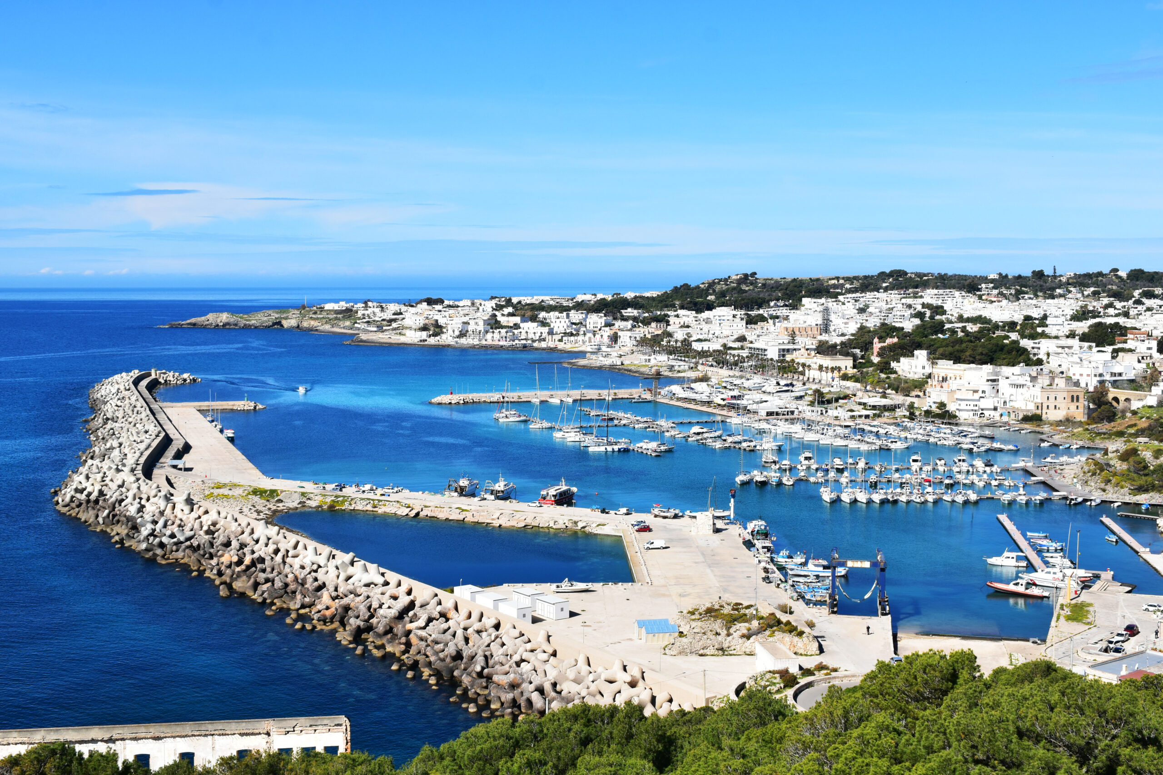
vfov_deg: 33.0
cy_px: 388
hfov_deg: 47.9
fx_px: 1308
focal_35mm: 40
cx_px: 582
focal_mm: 27
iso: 280
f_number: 11
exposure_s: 1/500
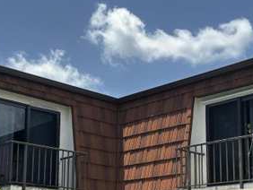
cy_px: 161
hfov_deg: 28.5
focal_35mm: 68
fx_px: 497
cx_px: 119
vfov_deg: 21.3
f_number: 1.78
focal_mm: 6.86
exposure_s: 1/3356
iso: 80
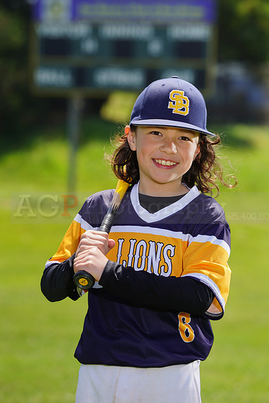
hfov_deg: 5.6
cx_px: 134
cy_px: 202
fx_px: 2767
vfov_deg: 8.3
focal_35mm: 247
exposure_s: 1/250
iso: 100
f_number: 8
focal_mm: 247
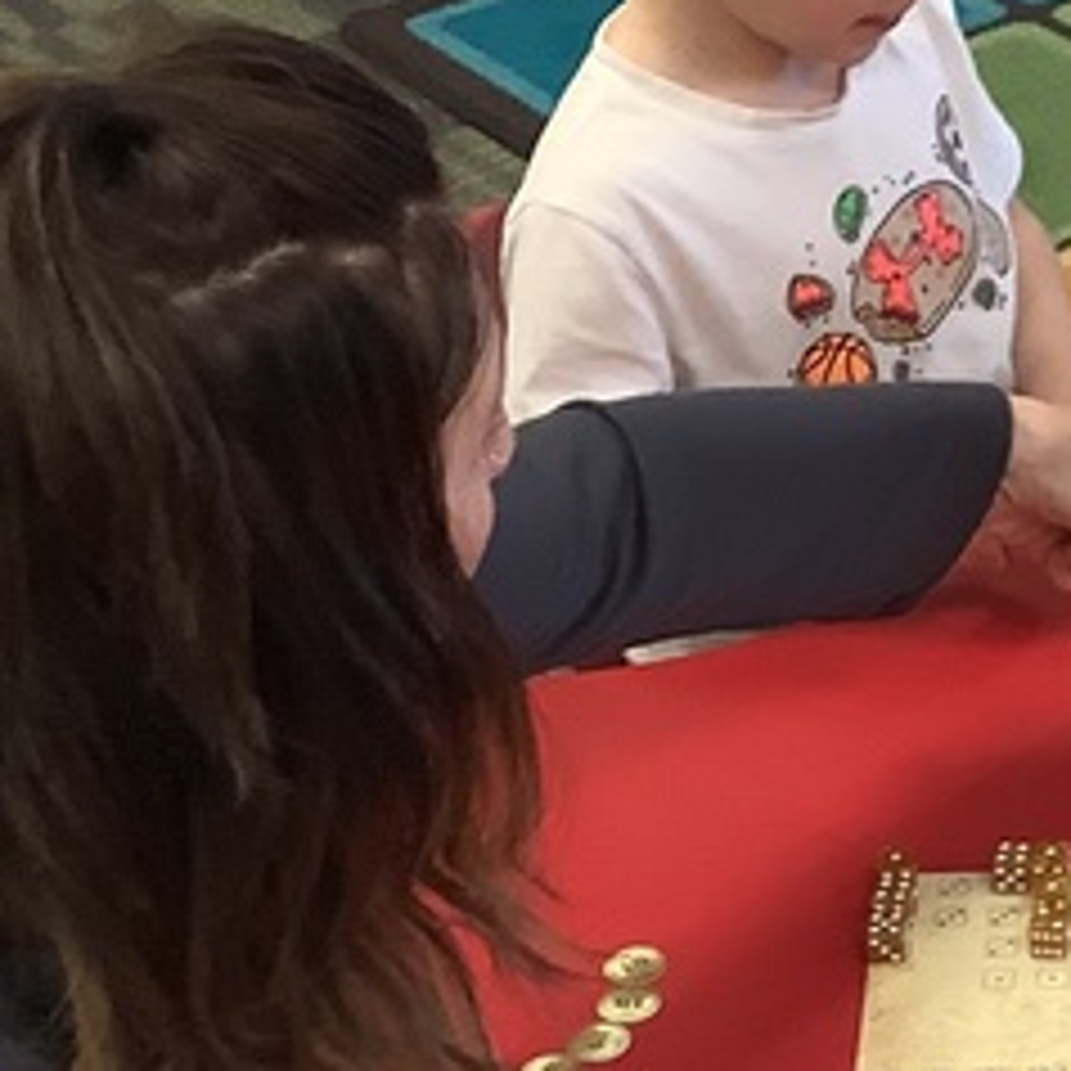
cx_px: 1372
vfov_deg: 14.8
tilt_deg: -32.6
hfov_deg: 14.2
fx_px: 4130
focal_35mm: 118
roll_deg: +1.9
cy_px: 657
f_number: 2.4
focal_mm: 3.3
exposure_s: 1/50
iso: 160
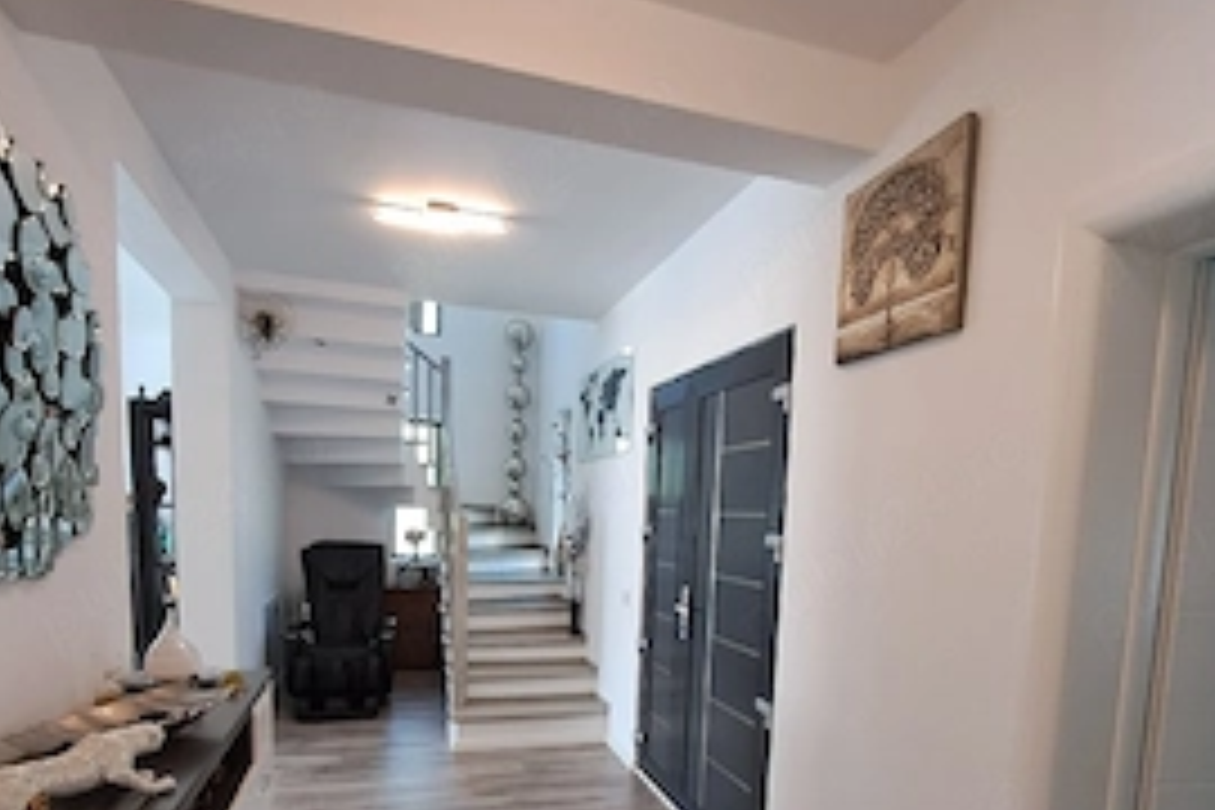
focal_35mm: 20
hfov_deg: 84.0
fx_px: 675
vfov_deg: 59.2
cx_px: 621
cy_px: 590
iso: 200
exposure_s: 1/33
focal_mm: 1.42
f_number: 2.2
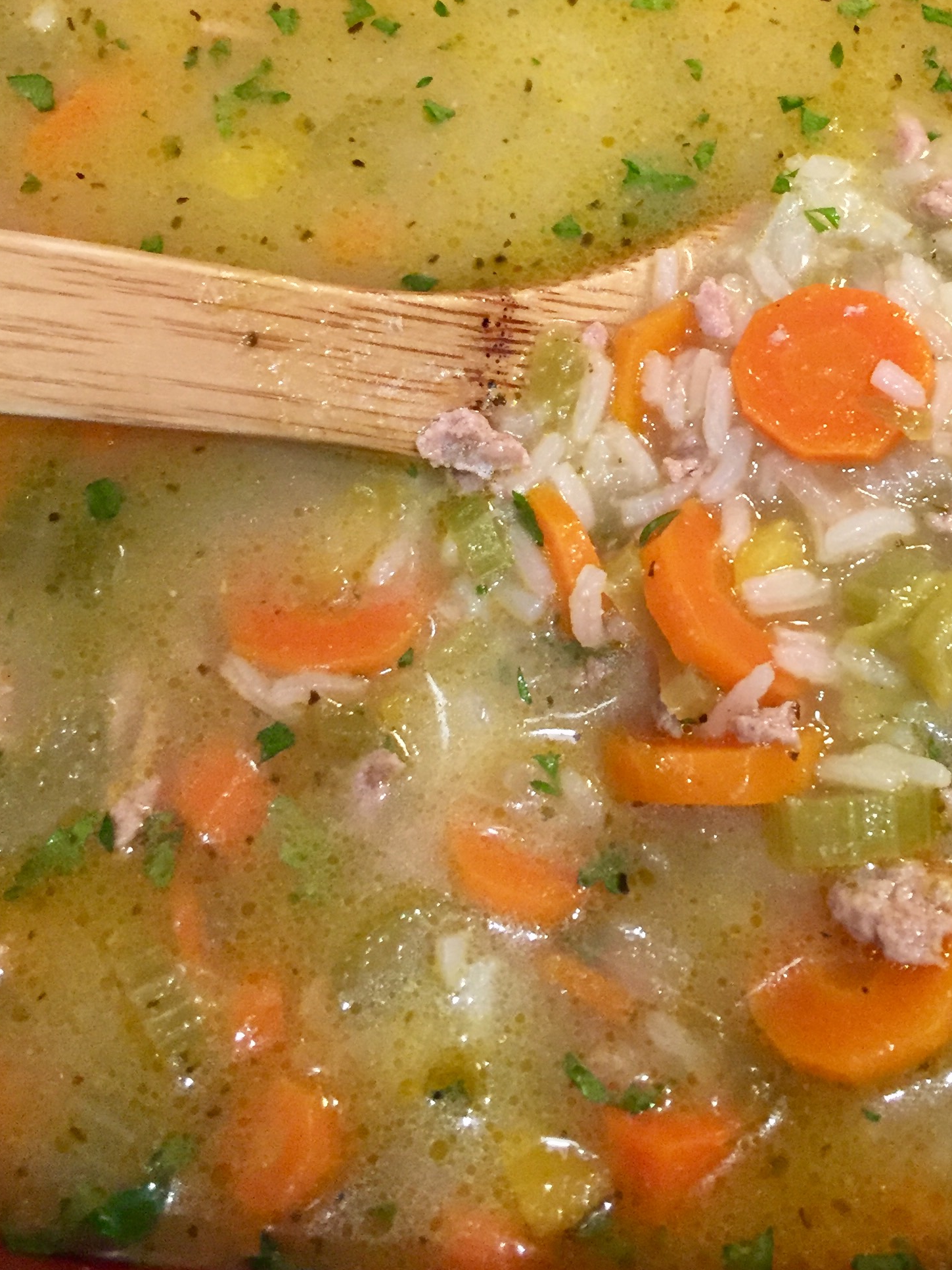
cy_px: 346
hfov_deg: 28.9
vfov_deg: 38.1
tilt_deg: -66.9
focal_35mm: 49
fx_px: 1797
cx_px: 785
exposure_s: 1/30
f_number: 2.2
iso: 250
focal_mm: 4.15
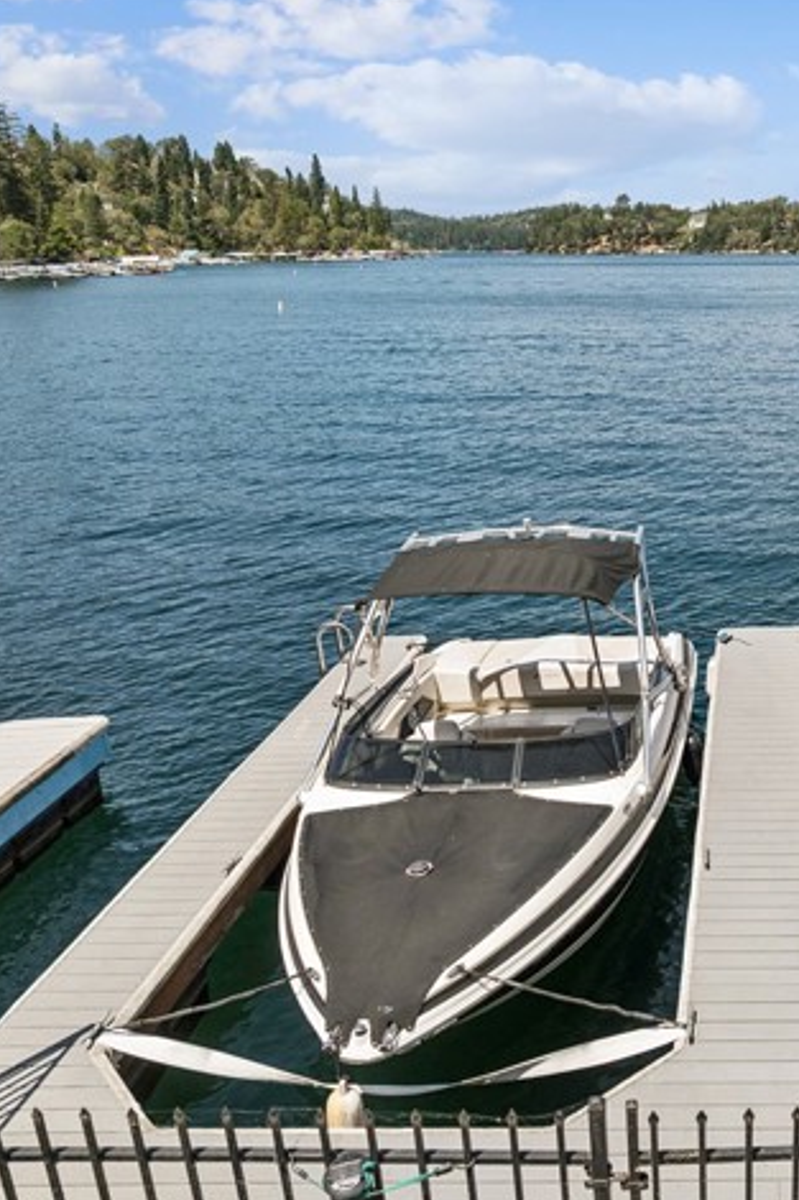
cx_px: 768
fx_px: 1133
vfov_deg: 55.8
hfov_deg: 35.7
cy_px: 596
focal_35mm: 34
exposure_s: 1/120
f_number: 2.8
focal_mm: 12.3
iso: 130
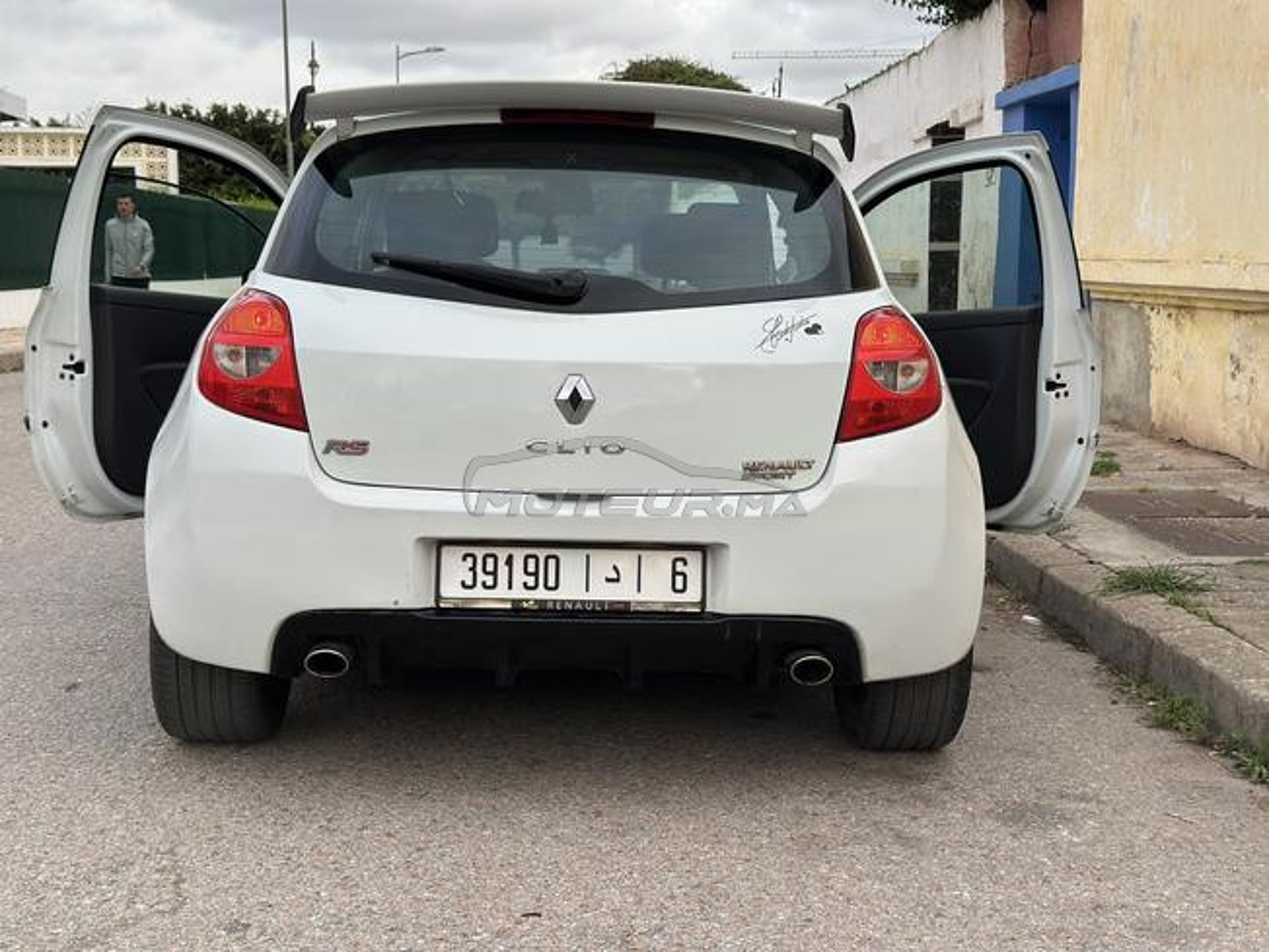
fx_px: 1760
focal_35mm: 48
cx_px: 634
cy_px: 476
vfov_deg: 30.3
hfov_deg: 39.7
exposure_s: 1/580
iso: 80
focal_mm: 6.86
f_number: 1.78
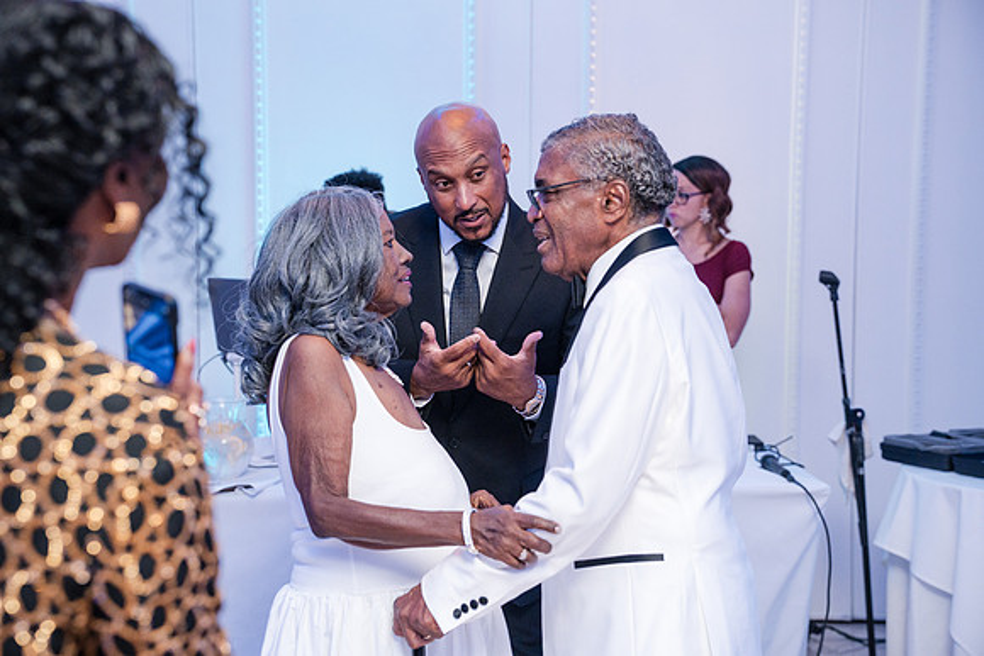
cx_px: 492
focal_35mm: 67
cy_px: 328
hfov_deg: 30.1
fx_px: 1832
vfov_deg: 20.3
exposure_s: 1/250
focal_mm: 67
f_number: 4
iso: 3200
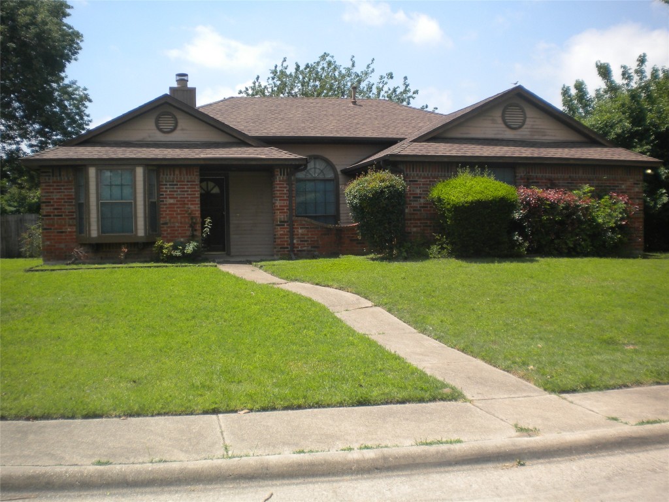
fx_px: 676
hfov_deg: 52.6
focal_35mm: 35
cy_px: 251
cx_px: 334
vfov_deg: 40.7
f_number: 4.6
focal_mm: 6.3
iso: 80
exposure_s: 1/424
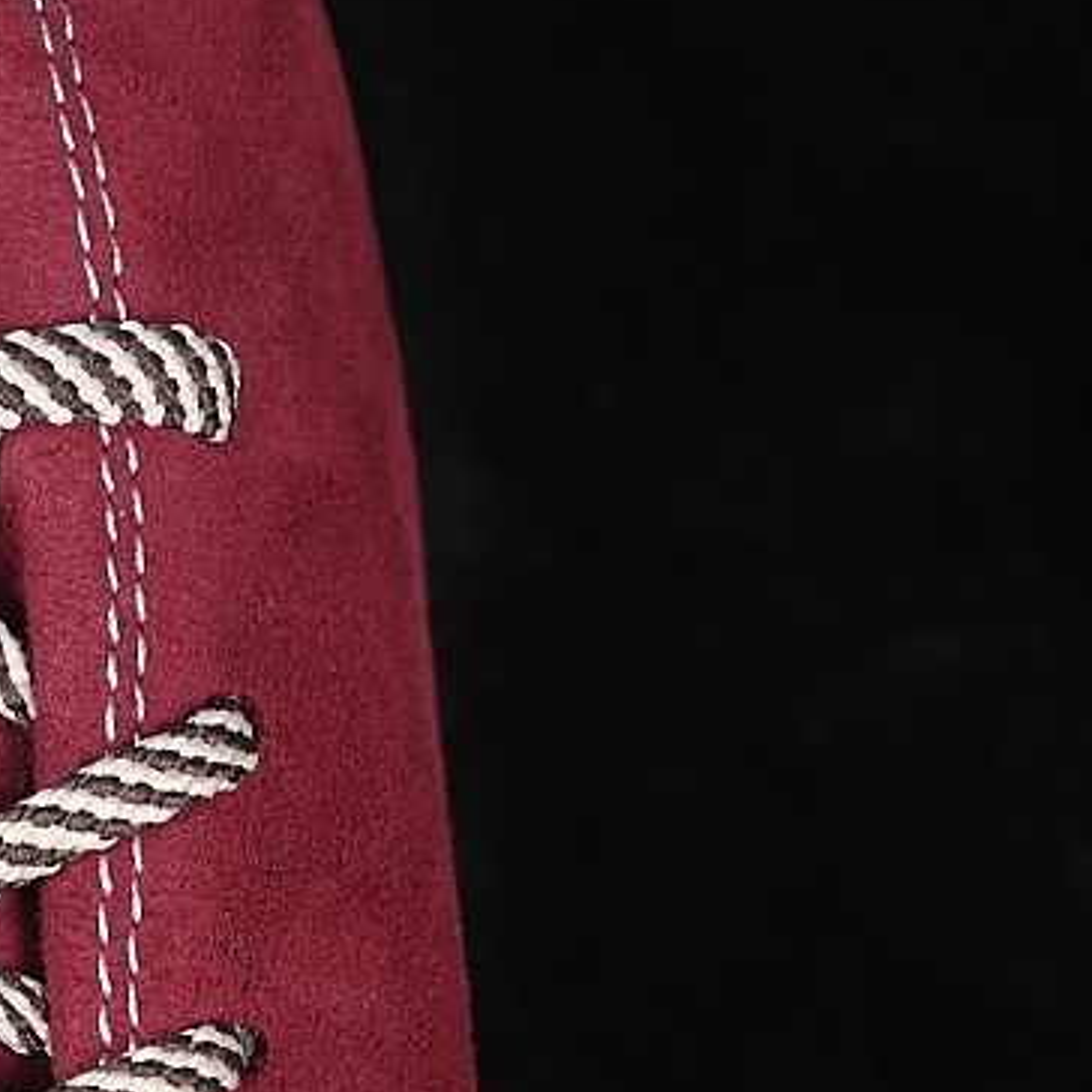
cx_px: -156
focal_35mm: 189
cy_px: 528
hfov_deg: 9.2
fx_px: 6745
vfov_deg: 9.3
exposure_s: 1/80
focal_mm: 50
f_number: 7.1
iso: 160
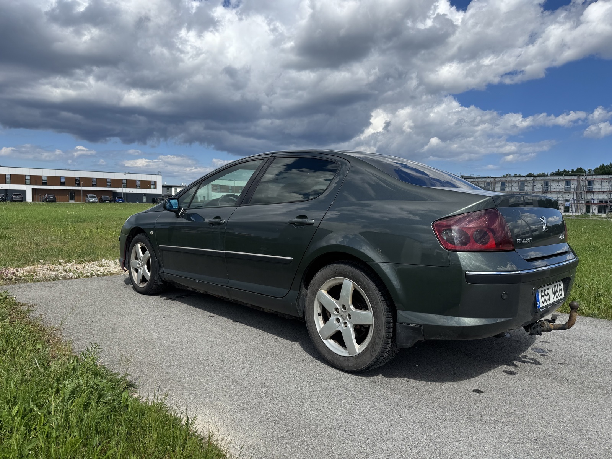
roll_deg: -0.6
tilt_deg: -4.4
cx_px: 306
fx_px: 424
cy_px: 230
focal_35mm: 24
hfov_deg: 71.6
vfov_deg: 56.8
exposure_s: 1/5348
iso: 80
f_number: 1.78
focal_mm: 6.76
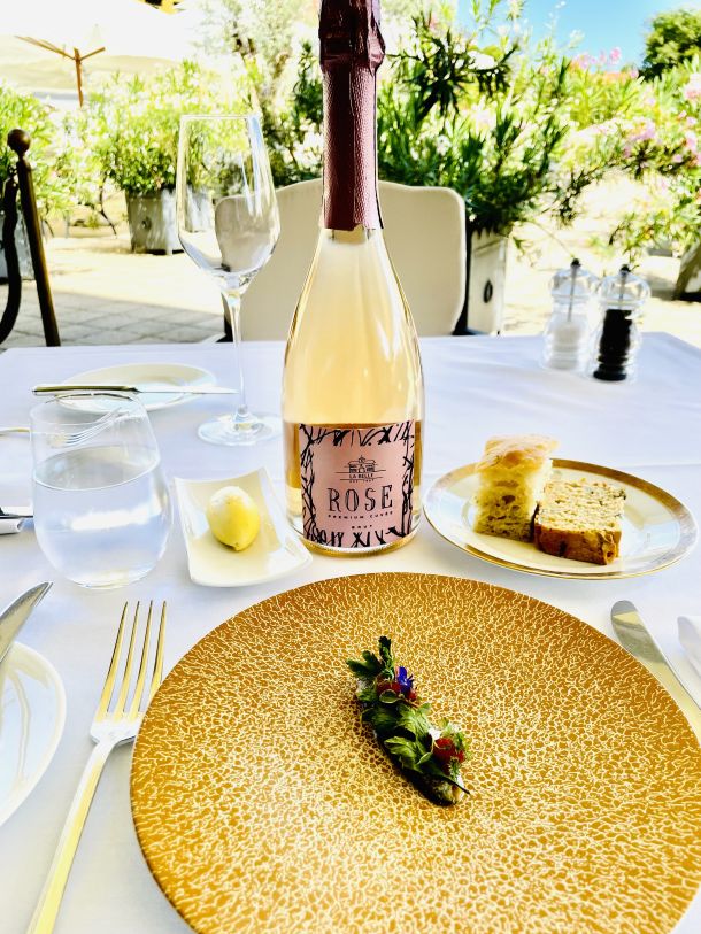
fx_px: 702
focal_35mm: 26
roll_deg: +0.6
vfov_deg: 67.3
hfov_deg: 53.1
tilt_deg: -23.6
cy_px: 467
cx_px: 350
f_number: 1.6
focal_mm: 4.2
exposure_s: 1/807
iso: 32
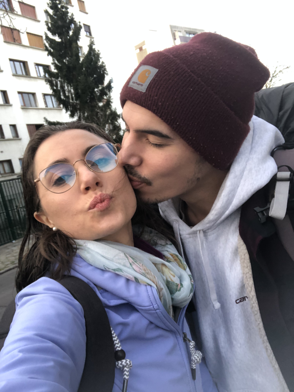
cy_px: 196
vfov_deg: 56.8
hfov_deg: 44.2
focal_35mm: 32
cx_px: 147
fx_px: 362
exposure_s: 1/120
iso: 160
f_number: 2.2
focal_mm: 2.87
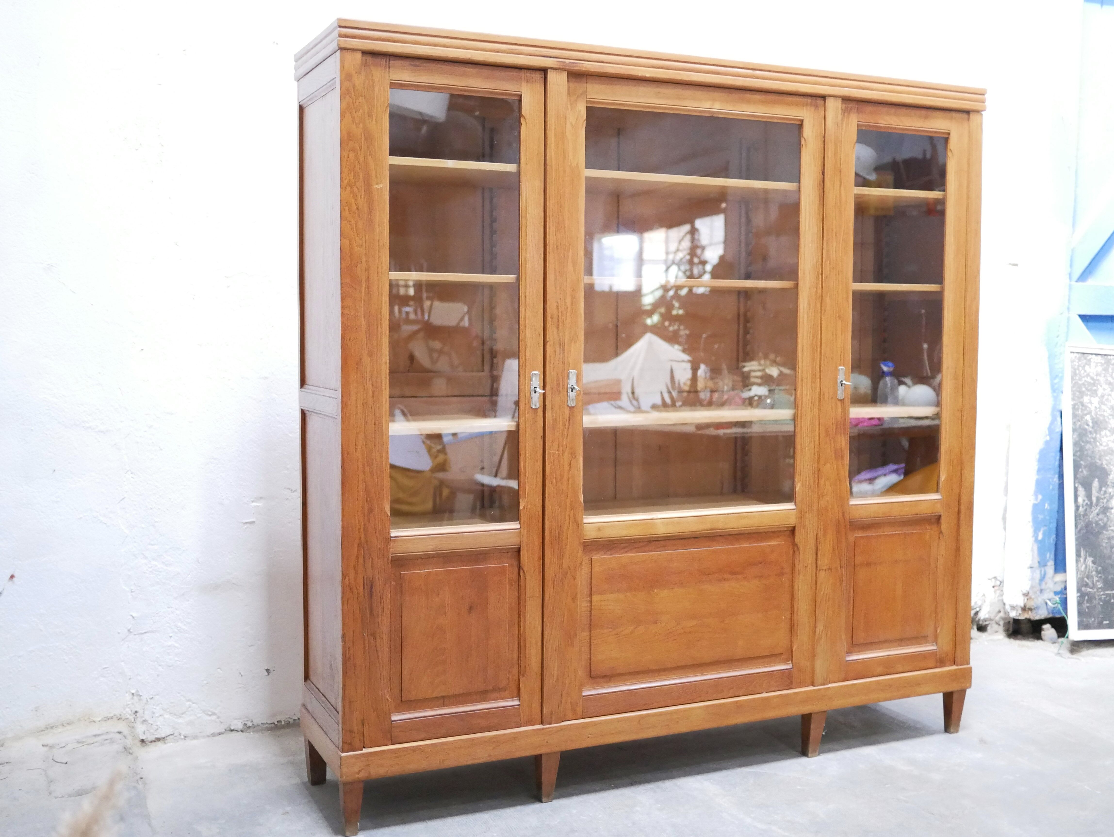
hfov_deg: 46.8
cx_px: 557
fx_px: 1288
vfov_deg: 36.0
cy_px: 418
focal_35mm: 40
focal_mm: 20
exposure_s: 1/60
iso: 2500
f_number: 1.7
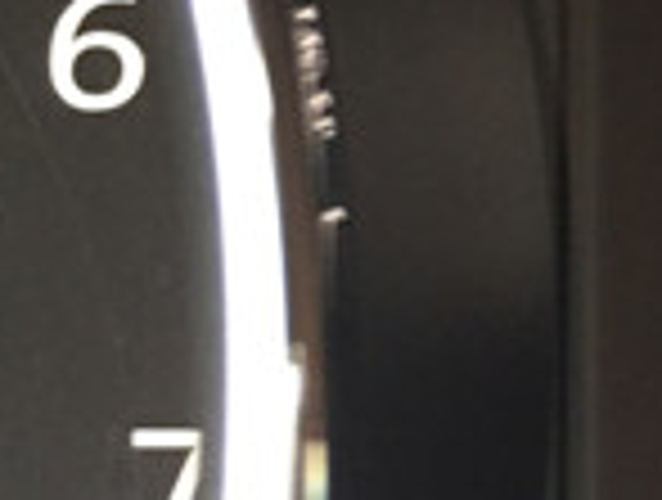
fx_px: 2262
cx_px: 1067
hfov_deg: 15.1
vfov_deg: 12.5
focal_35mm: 118
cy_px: 54
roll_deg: -1.5
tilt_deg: -22.5
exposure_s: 1/30
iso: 160
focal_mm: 4.15
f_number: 2.2
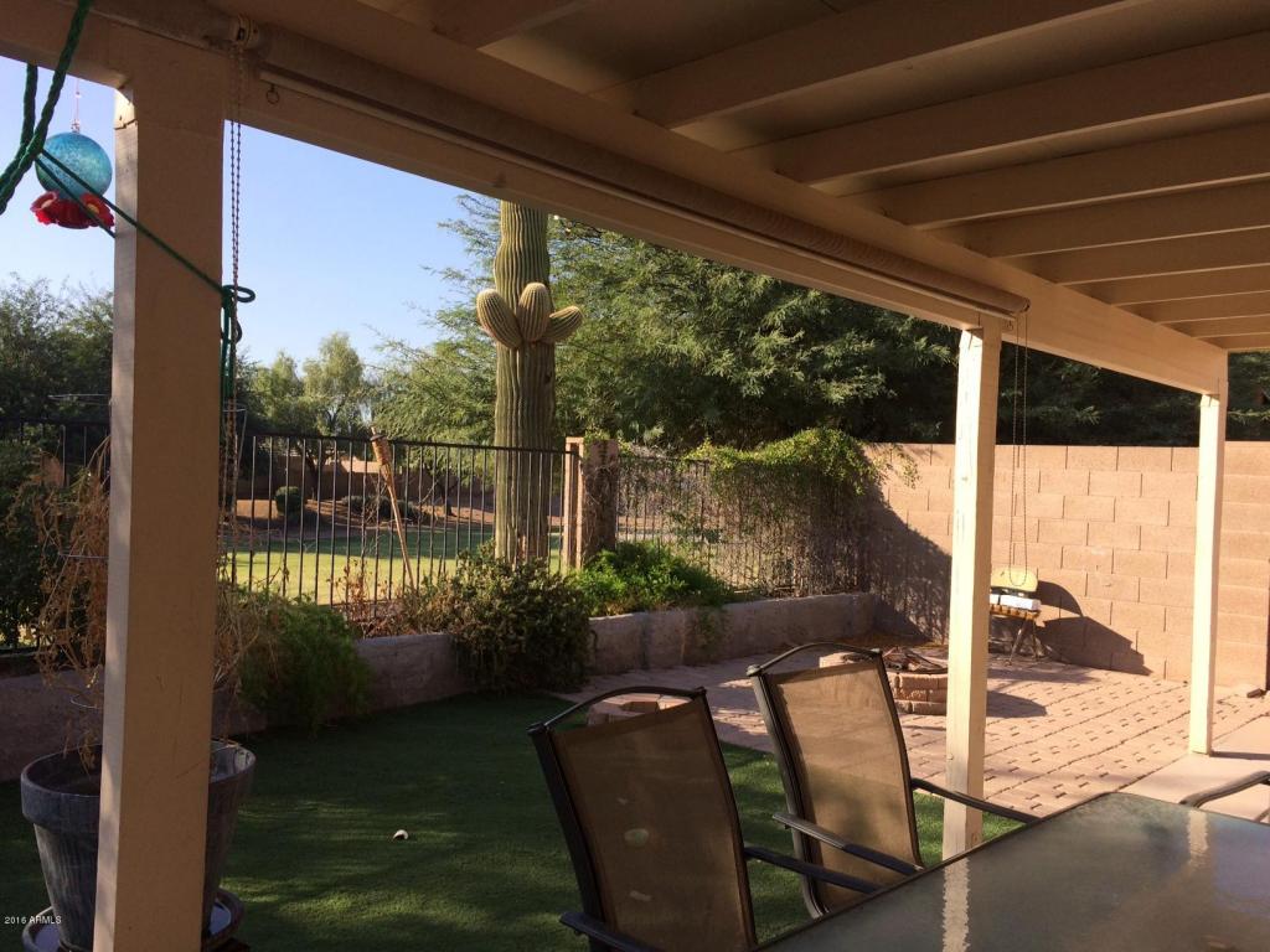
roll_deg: -3.5
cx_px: 635
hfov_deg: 61.7
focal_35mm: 29
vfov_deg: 48.2
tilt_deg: -2.5
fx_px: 1064
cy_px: 476
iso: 32
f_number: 2.2
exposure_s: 1/1053
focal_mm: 4.15
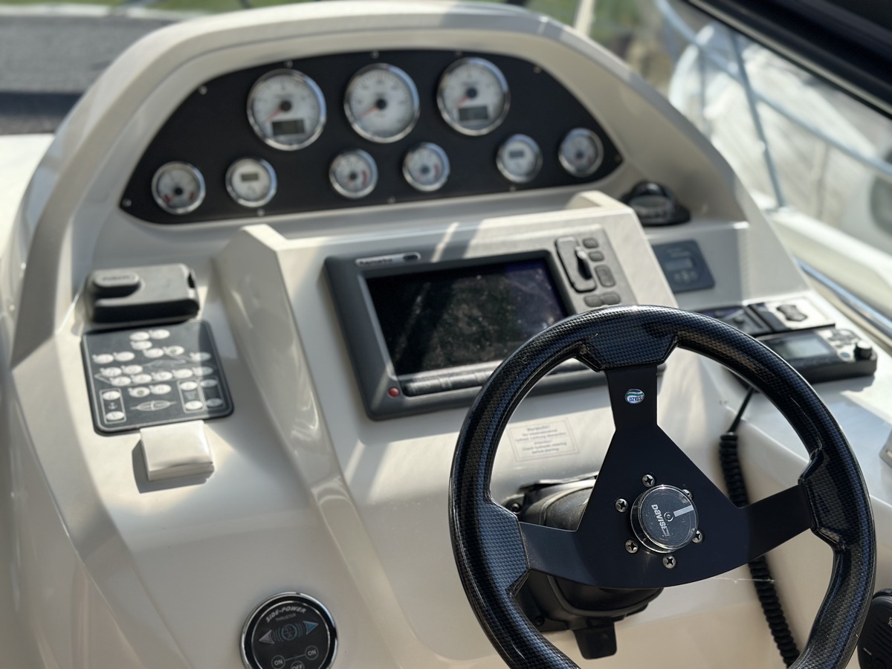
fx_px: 1237
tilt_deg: -19.9
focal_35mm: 48
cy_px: 334
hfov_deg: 39.7
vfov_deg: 30.3
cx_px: 446
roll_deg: +1.8
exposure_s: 1/2667
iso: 100
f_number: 1.78
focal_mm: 6.86
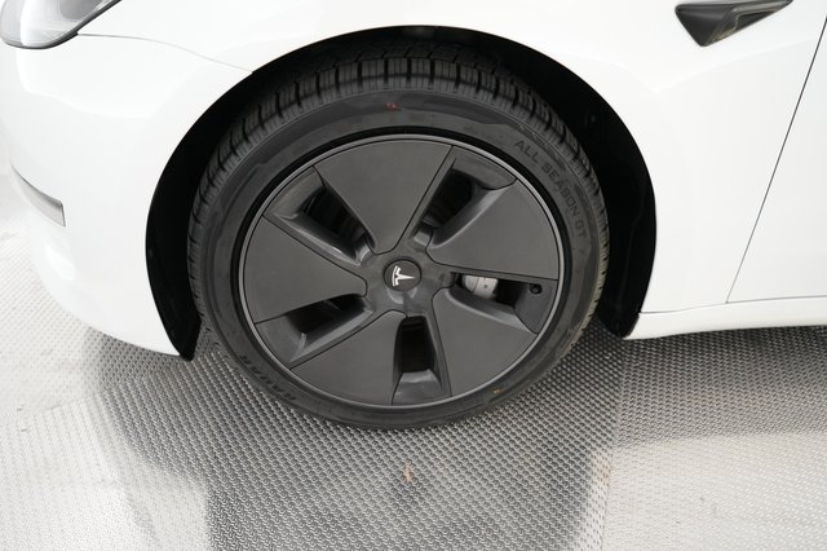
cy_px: 276
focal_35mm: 28
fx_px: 643
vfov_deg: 46.4
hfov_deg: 65.5
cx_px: 414
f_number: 2.8
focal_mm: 28
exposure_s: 1/250
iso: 3200
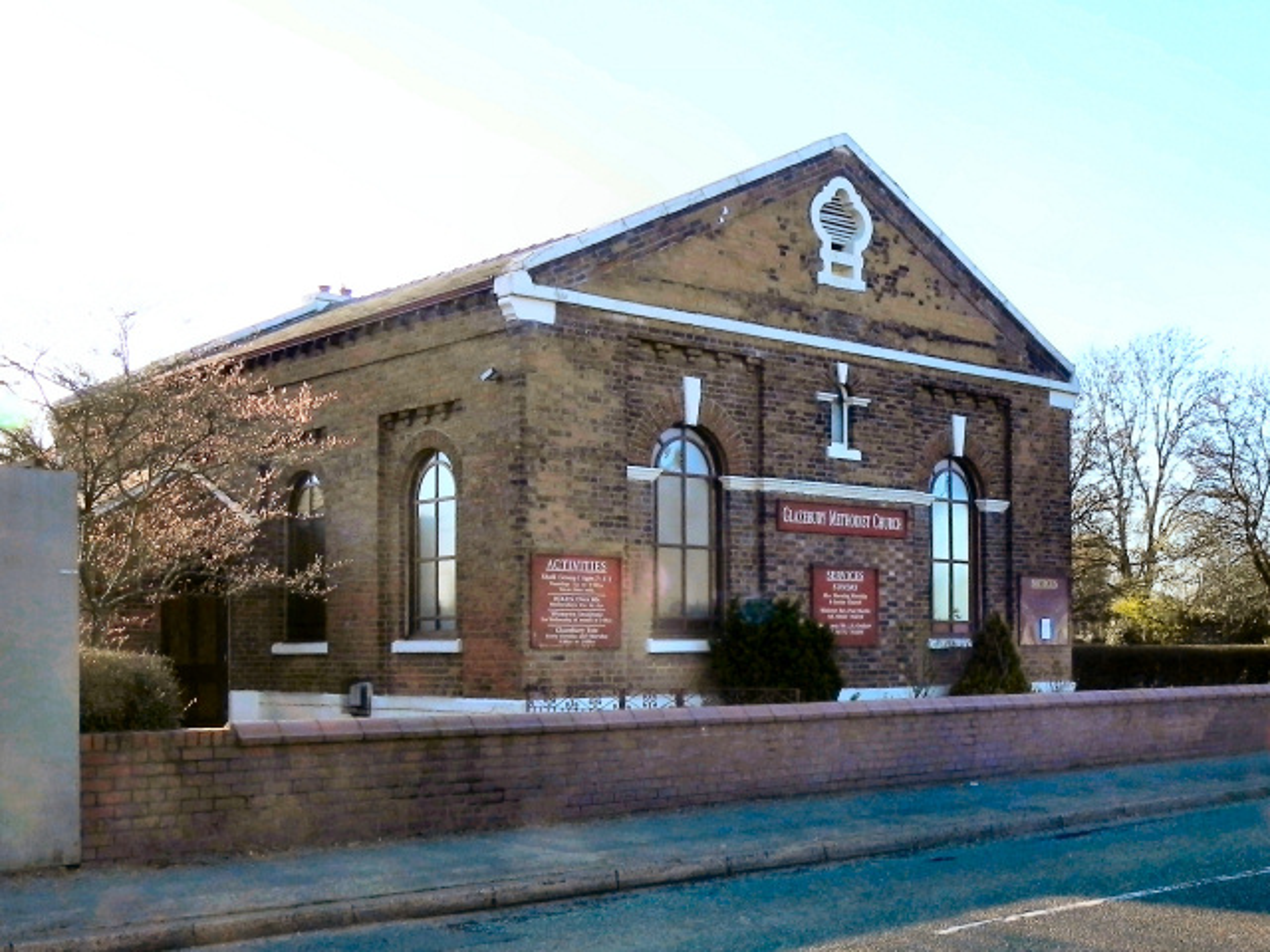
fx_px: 1064
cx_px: 635
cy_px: 476
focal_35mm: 29
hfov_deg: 61.7
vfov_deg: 48.2
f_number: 5
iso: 160
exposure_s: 1/220
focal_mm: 5.2
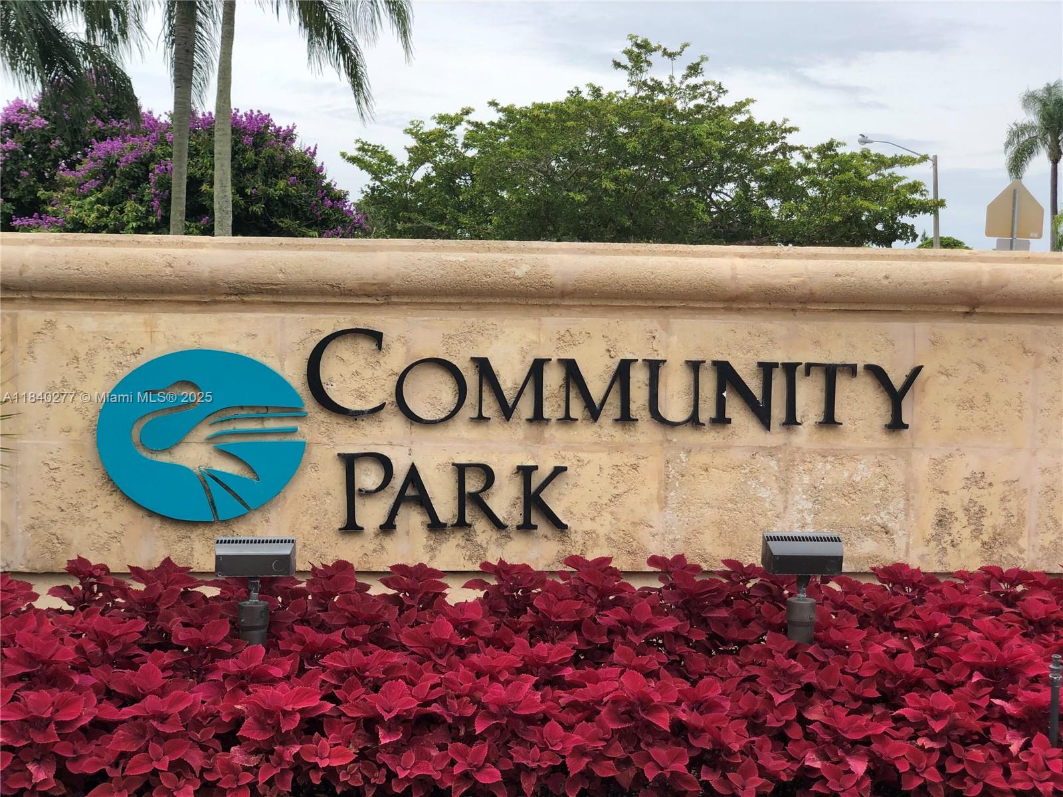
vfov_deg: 28.0
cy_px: 398
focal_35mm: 52
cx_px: 532
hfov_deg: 36.8
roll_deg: +0.7
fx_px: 1597
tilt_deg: -2.3
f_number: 2.4
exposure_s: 1/867
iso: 16
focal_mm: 6
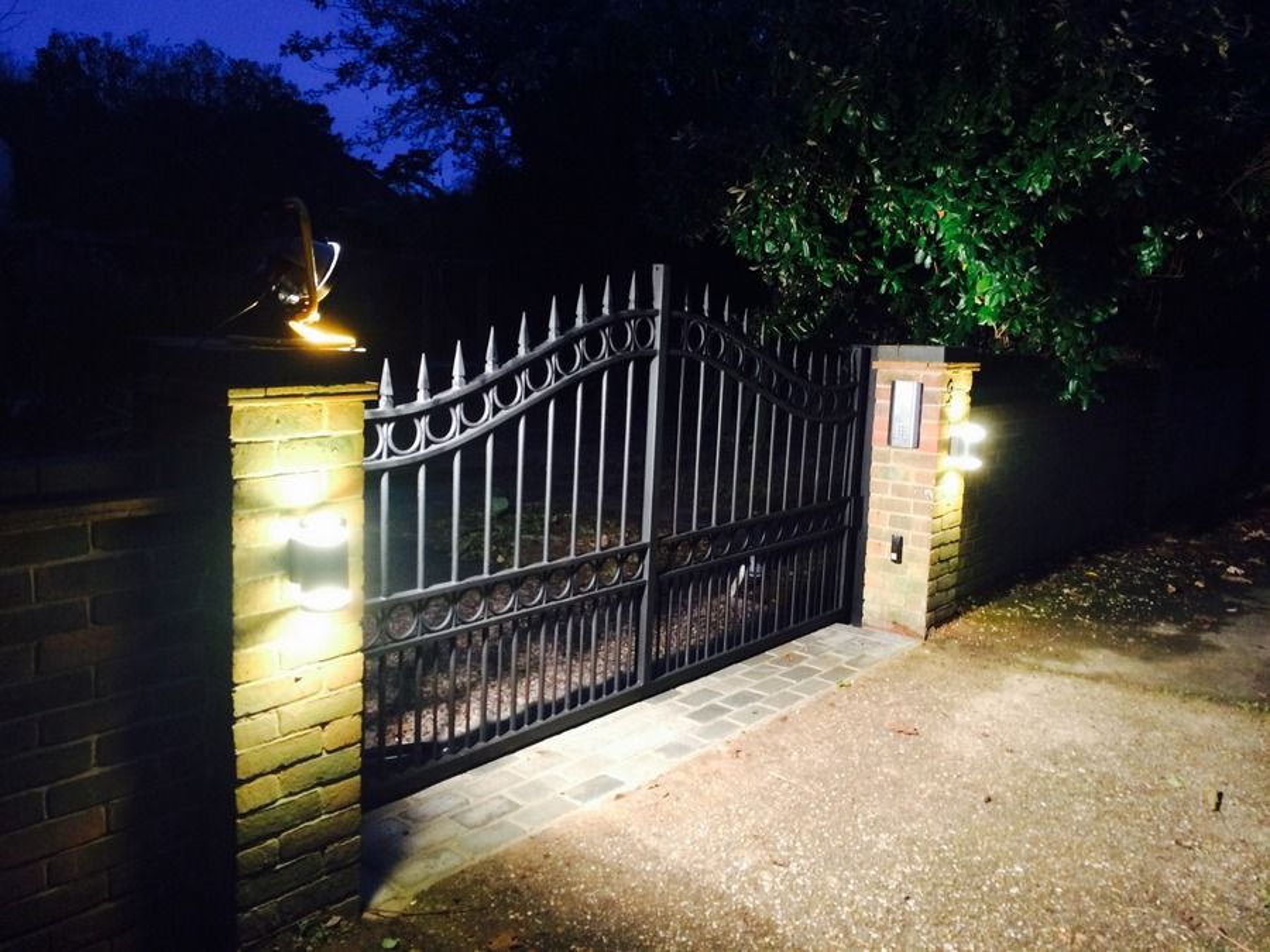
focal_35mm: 29
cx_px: 635
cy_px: 476
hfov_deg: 61.7
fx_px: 1064
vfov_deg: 48.2
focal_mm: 4.15
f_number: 2.2
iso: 320
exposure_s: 1/24
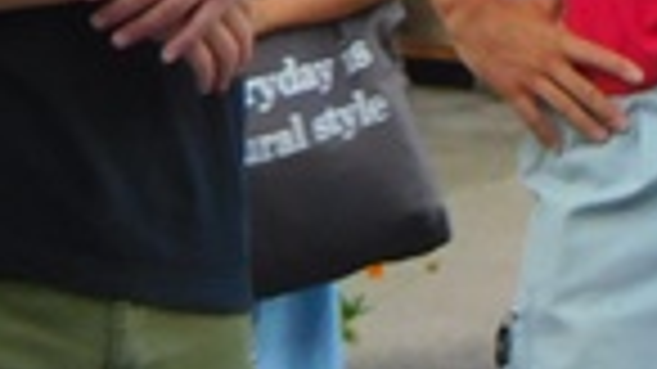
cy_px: 47
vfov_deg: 3.3
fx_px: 6443
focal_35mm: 370
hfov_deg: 5.6
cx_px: 1616
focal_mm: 9.8
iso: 125
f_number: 4.2
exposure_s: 1/60
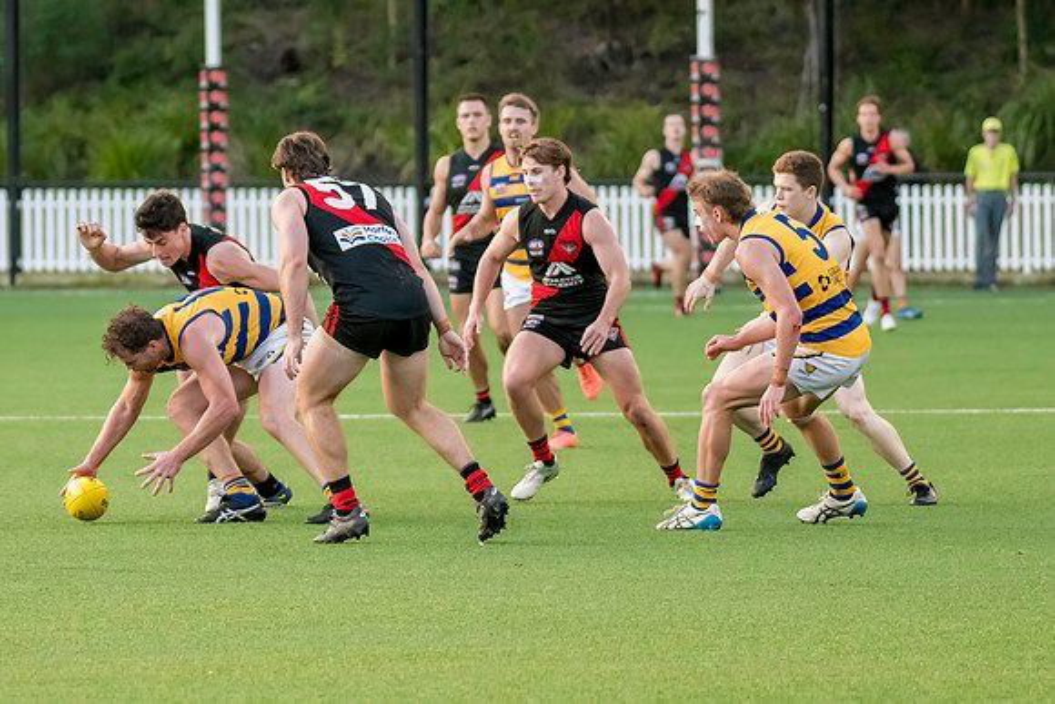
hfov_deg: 5.8
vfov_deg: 3.9
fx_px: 10455
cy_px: 416
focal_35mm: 357
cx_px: 223
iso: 3200
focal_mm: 170
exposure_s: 1/1250
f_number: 4
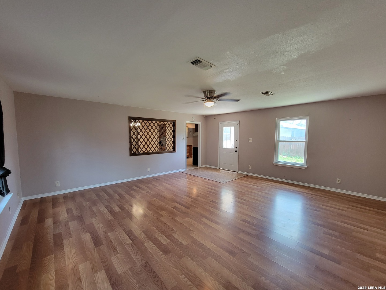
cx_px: 193
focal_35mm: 13
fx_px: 145
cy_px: 145
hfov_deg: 106.2
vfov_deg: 89.9
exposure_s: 1/60
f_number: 2.2
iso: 200
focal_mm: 2.2
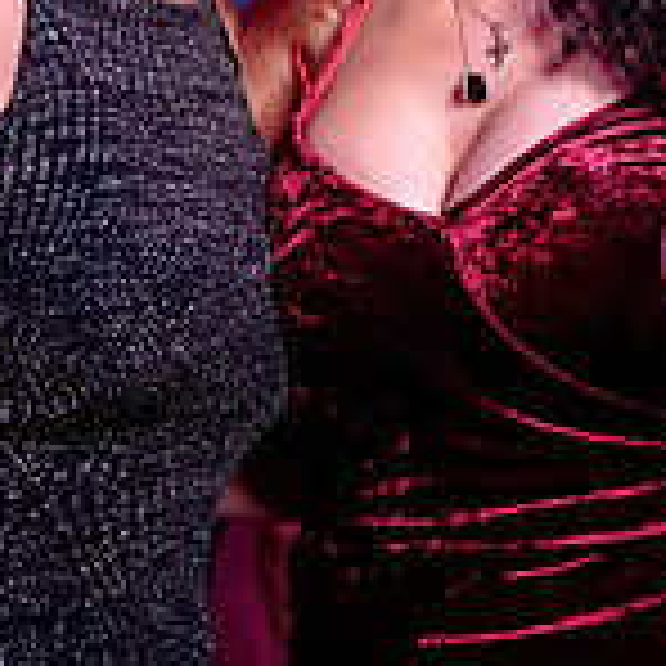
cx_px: 458
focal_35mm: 99
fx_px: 2155
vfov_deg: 17.3
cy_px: 40
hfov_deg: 17.5
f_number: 3.5
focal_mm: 24
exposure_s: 1/50
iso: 800
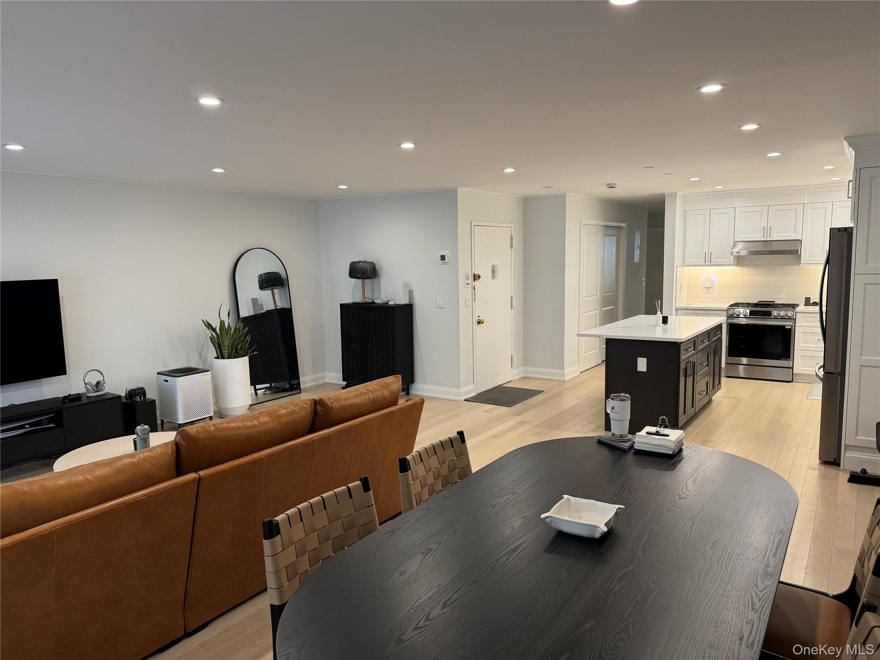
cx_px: 440
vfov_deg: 56.8
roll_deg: +0.8
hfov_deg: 71.6
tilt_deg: -6.7
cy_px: 330
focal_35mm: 24
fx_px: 610
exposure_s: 1/60
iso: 160
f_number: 1.78
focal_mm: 6.76
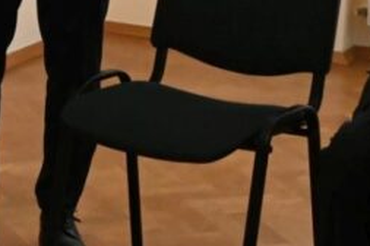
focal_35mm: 166
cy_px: -87
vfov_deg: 8.1
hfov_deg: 12.4
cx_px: 133
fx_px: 1704
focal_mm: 41
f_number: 8
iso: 12800
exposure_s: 1/250
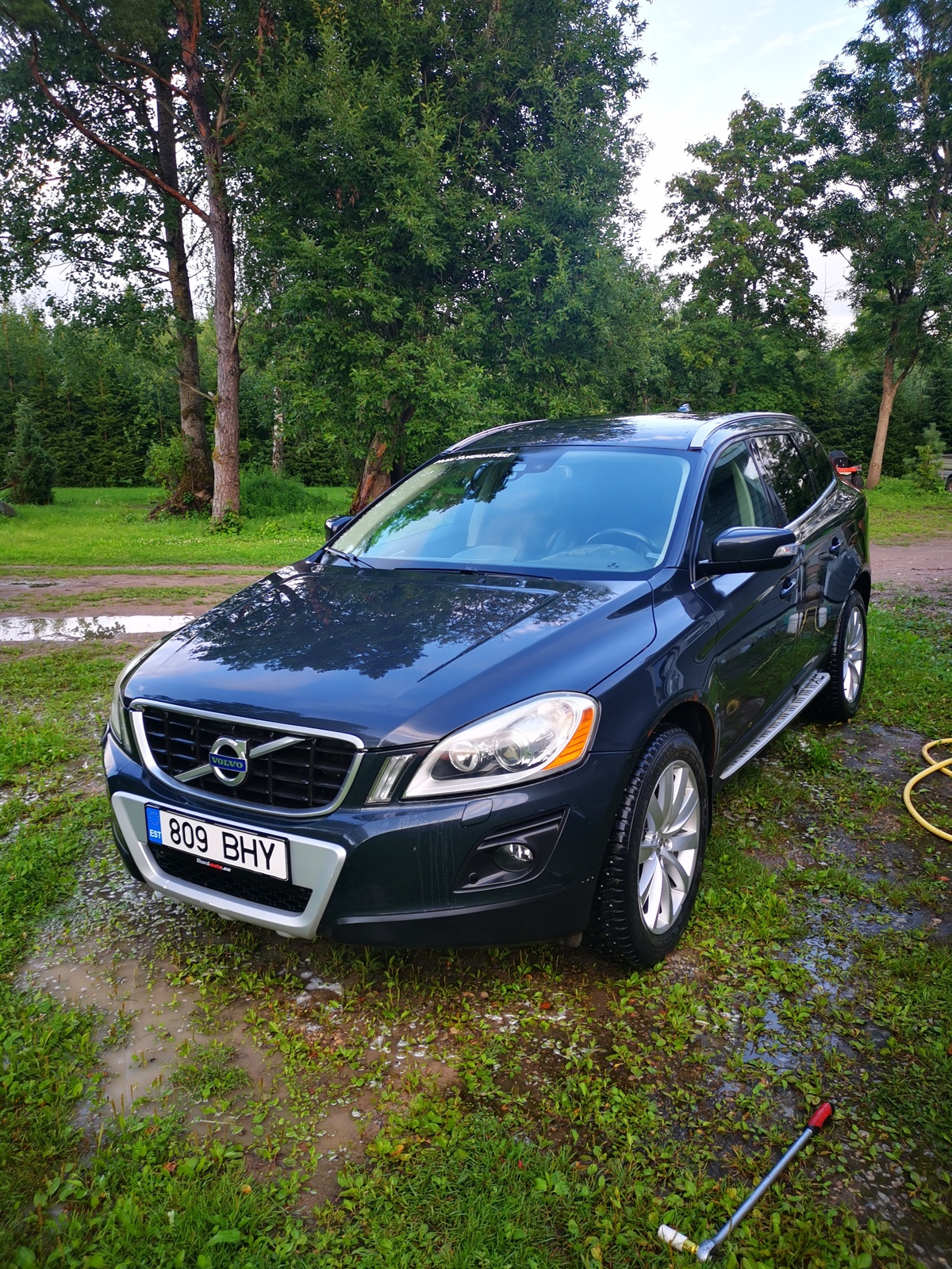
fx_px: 990
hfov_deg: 51.4
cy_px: 634
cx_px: 476
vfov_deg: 65.3
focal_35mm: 27
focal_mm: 5.58
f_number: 1.8
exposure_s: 1/117
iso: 50
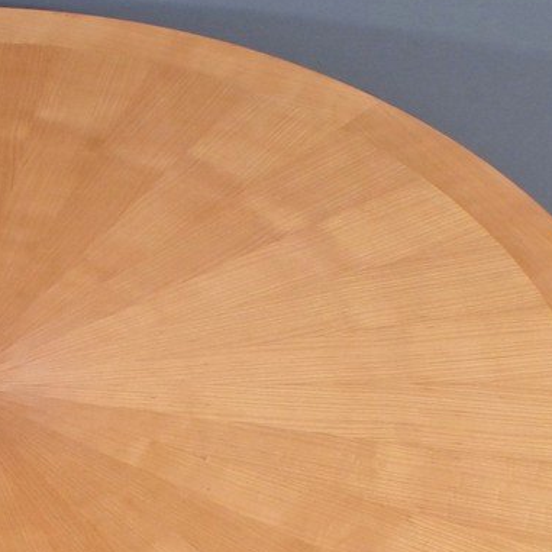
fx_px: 1810
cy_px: 536
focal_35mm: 100
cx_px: -43
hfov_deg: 16.8
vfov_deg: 17.0
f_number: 11
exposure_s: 1/15
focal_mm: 25
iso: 1000
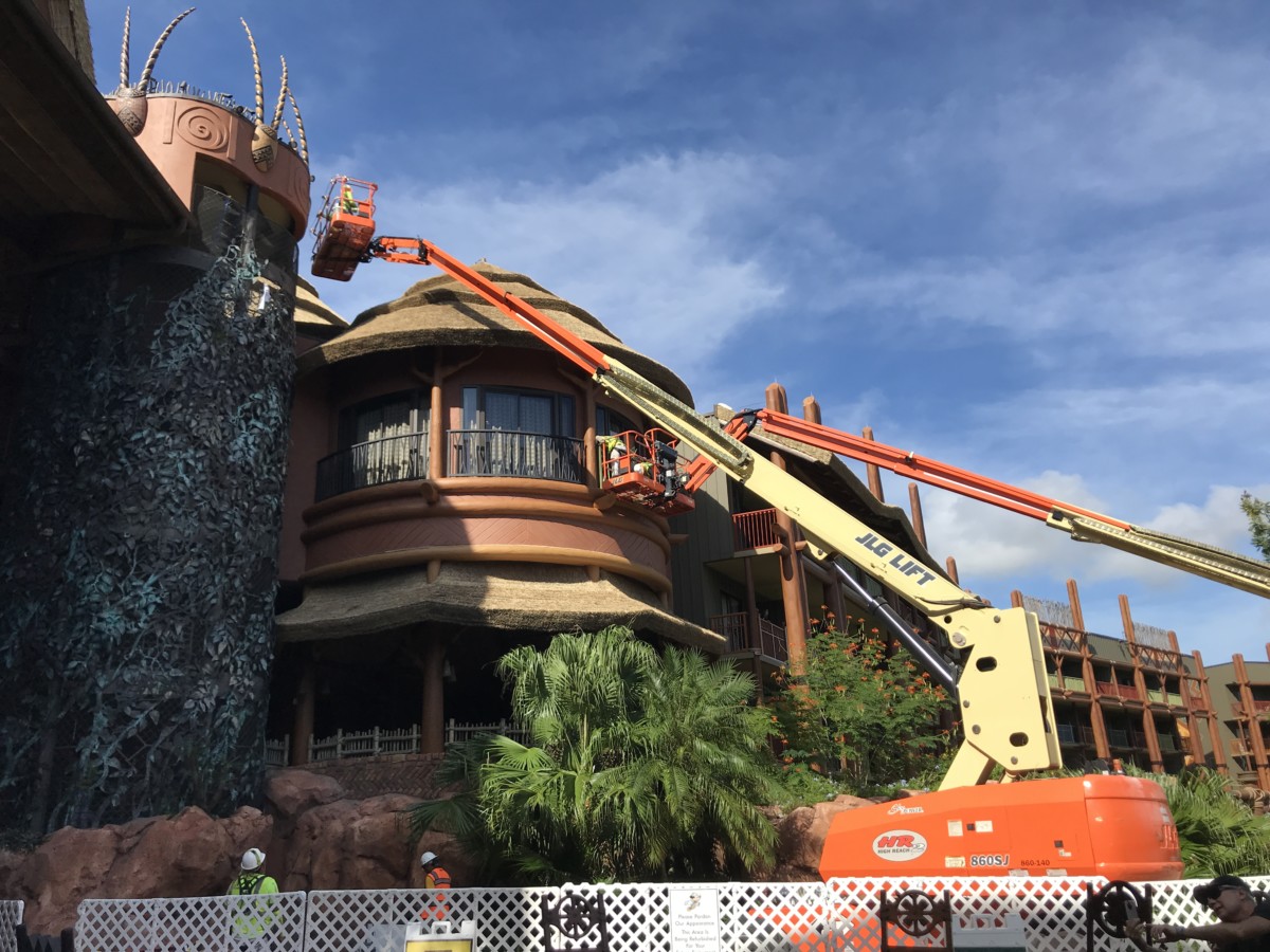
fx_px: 1027
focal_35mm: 28
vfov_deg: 49.7
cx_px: 635
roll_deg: +3.0
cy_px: 476
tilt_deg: +20.6
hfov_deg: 63.4
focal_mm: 3.99
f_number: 1.8
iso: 20
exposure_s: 1/2128
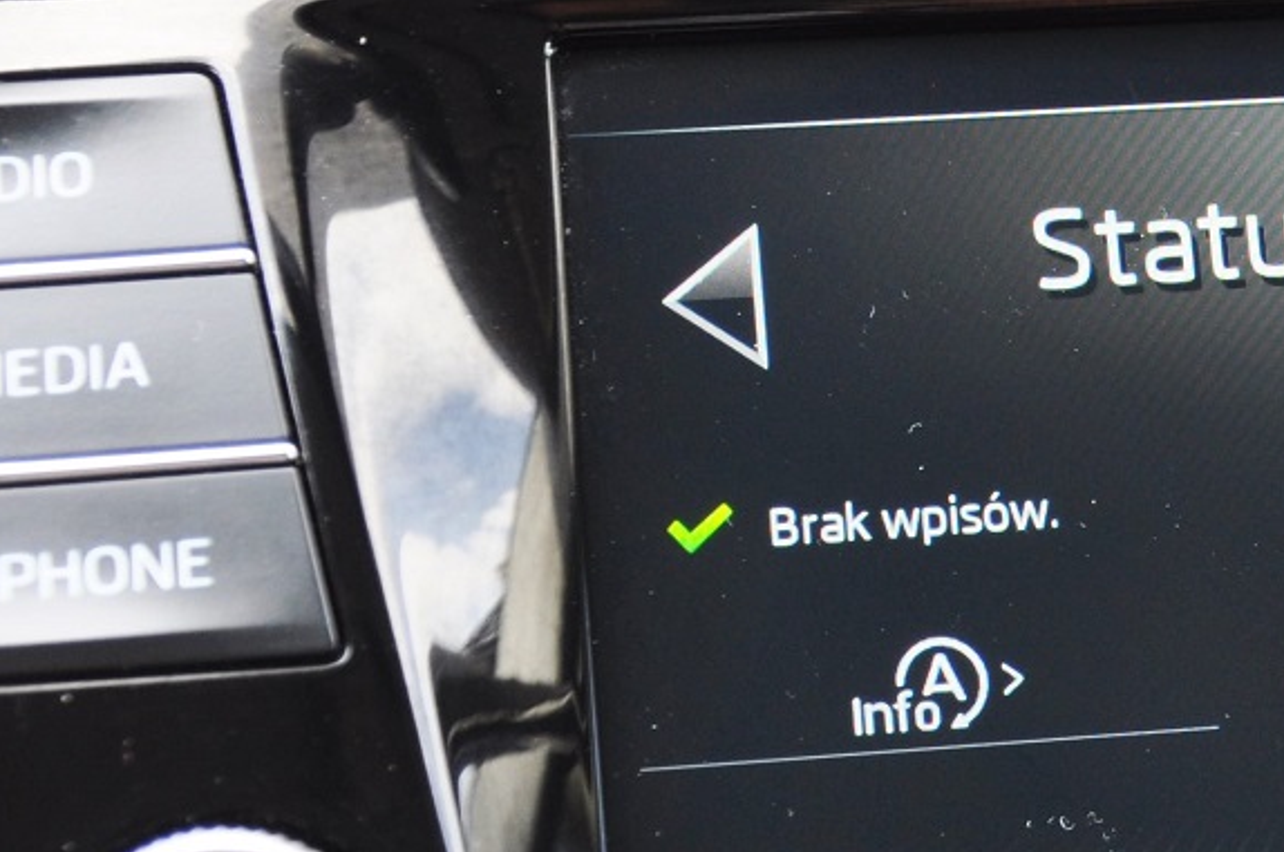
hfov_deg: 12.6
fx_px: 5663
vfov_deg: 8.6
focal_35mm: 159
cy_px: 549
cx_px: 1532
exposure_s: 1/80
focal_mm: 32
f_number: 4.5
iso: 250
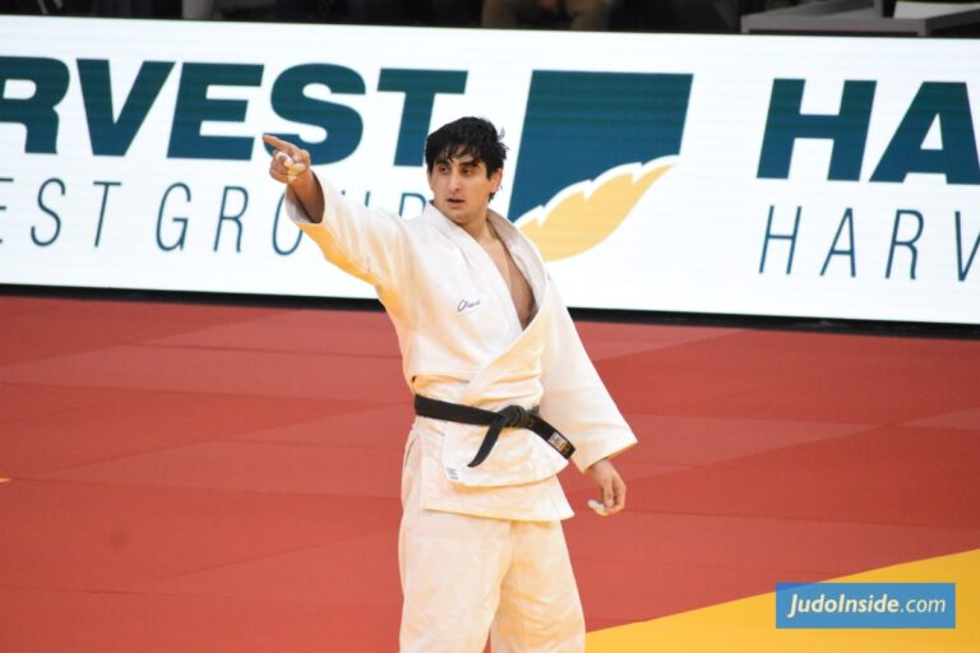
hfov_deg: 4.6
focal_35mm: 450
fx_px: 12249
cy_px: 326
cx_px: 490
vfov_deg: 3.1
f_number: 7.1
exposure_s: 1/500
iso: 6400
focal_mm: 300
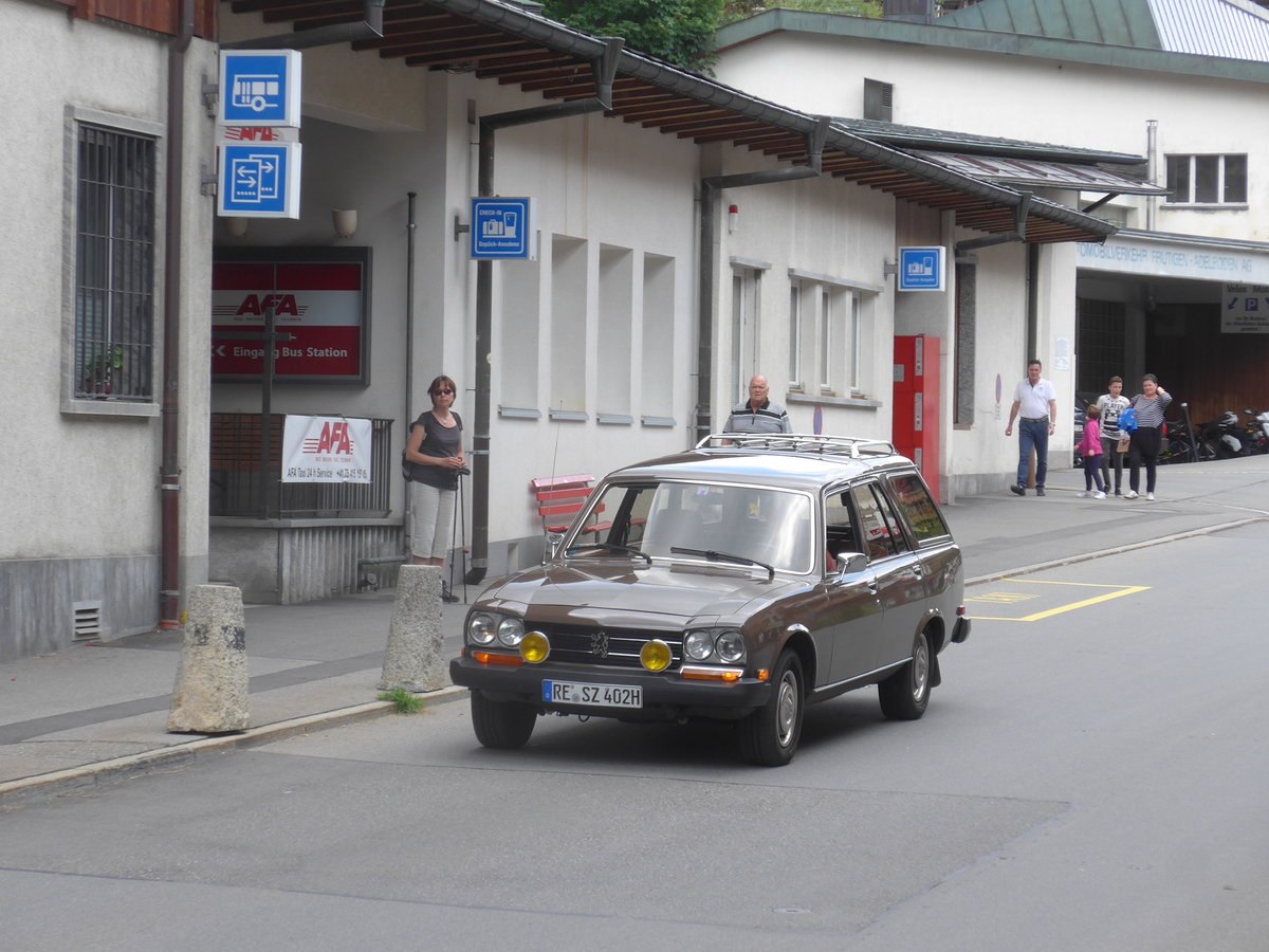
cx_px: 634
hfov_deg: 15.9
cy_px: 476
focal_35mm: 124
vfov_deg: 12.0
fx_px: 4546
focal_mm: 24.3
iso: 160
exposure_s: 1/200
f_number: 5.2
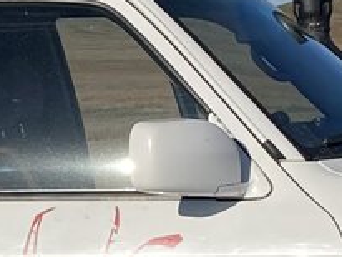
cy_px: 206
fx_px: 2146
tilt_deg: -4.4
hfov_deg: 9.0
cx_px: -10
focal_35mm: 217
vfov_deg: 6.9
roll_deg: +2.7
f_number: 1.8
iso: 20
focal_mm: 3.99
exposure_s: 1/3436
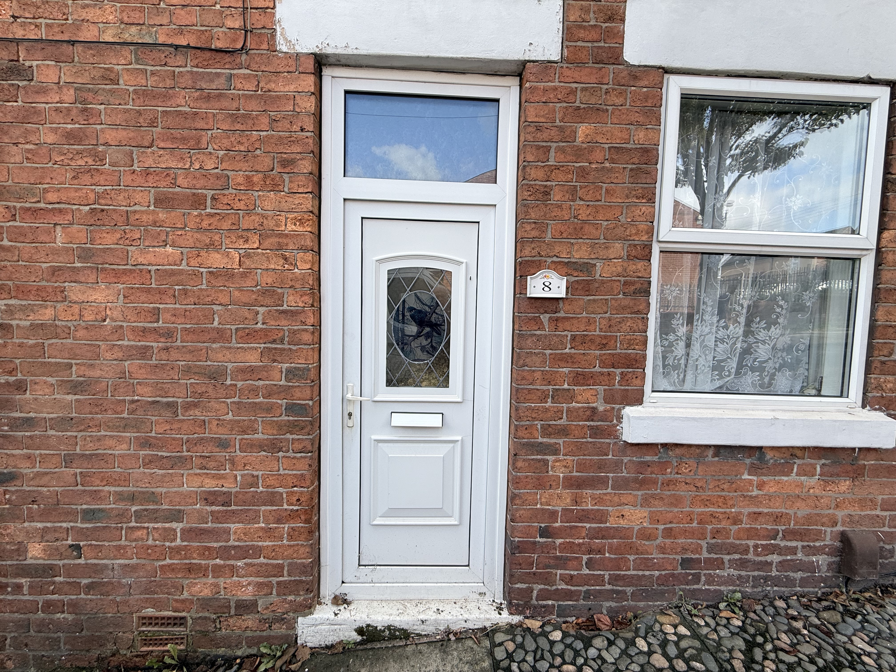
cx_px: 448
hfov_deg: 102.1
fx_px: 362
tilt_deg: -3.0
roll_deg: -1.3
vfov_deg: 85.7
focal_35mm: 14
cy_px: 336
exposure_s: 1/436
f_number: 2.2
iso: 50
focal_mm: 2.22
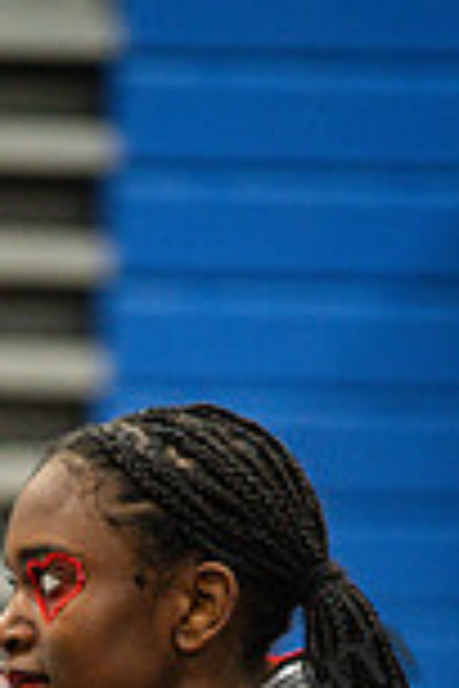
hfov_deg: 2.3
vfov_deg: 3.5
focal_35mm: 590
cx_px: 14
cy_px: 931
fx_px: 11283
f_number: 4
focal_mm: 200
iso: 5600
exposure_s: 1/500
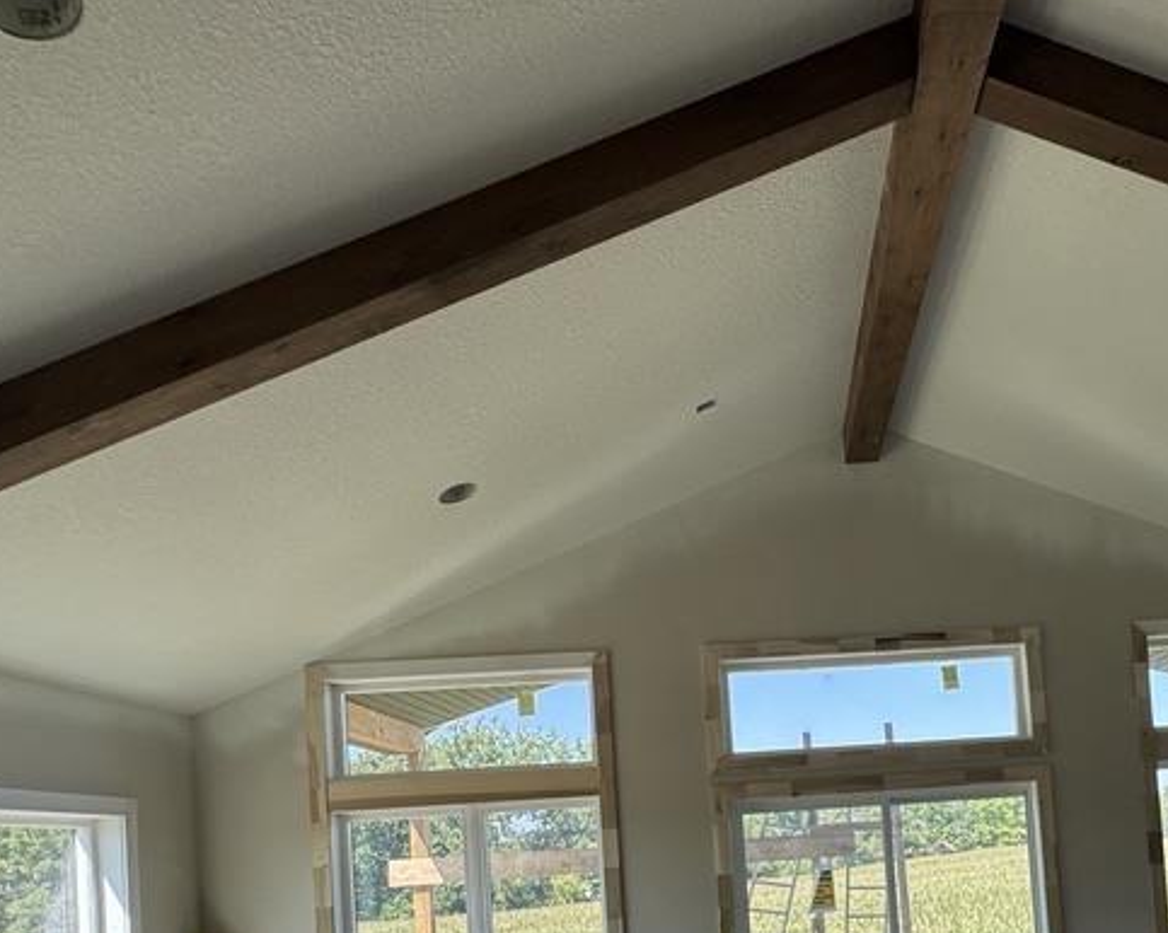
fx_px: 1002
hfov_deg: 58.2
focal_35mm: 29
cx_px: 834
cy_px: 810
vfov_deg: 46.0
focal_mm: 2.22
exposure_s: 1/202
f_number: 2.2
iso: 40
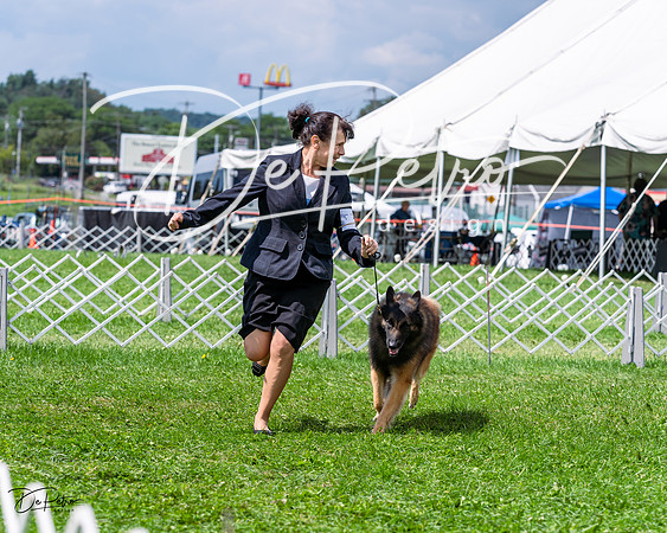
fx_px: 2467
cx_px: 334
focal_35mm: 125
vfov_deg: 12.3
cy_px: 266
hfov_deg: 15.4
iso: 100
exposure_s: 1/1000
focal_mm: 111
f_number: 5
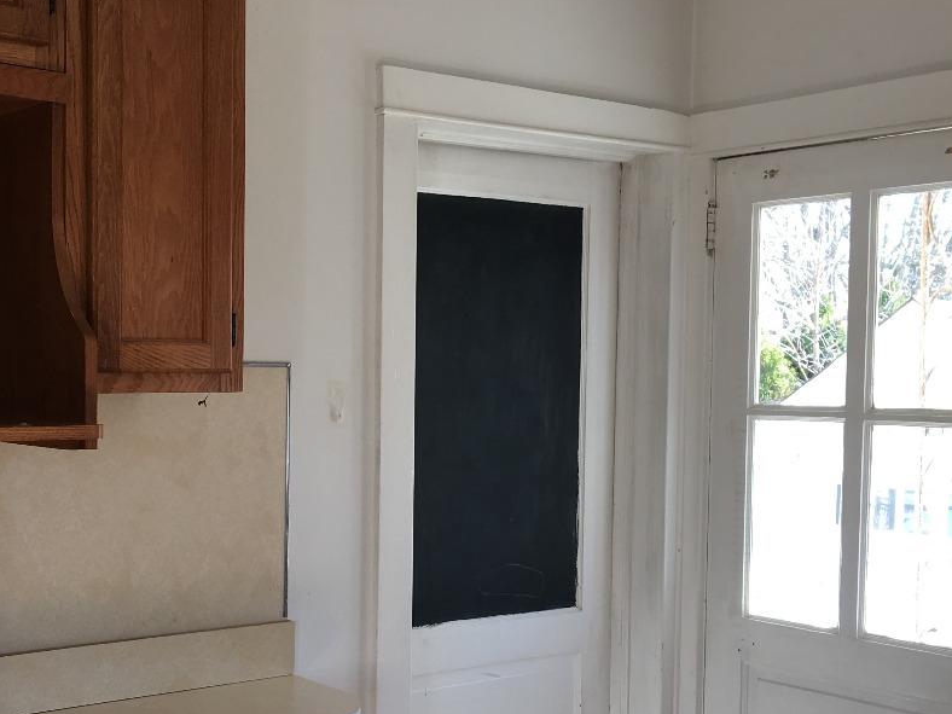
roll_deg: -1.7
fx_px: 1458
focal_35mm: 53
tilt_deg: -1.6
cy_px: 451
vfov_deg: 27.4
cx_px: 365
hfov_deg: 36.0
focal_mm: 4.15
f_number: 2.2
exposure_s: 1/40
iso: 25
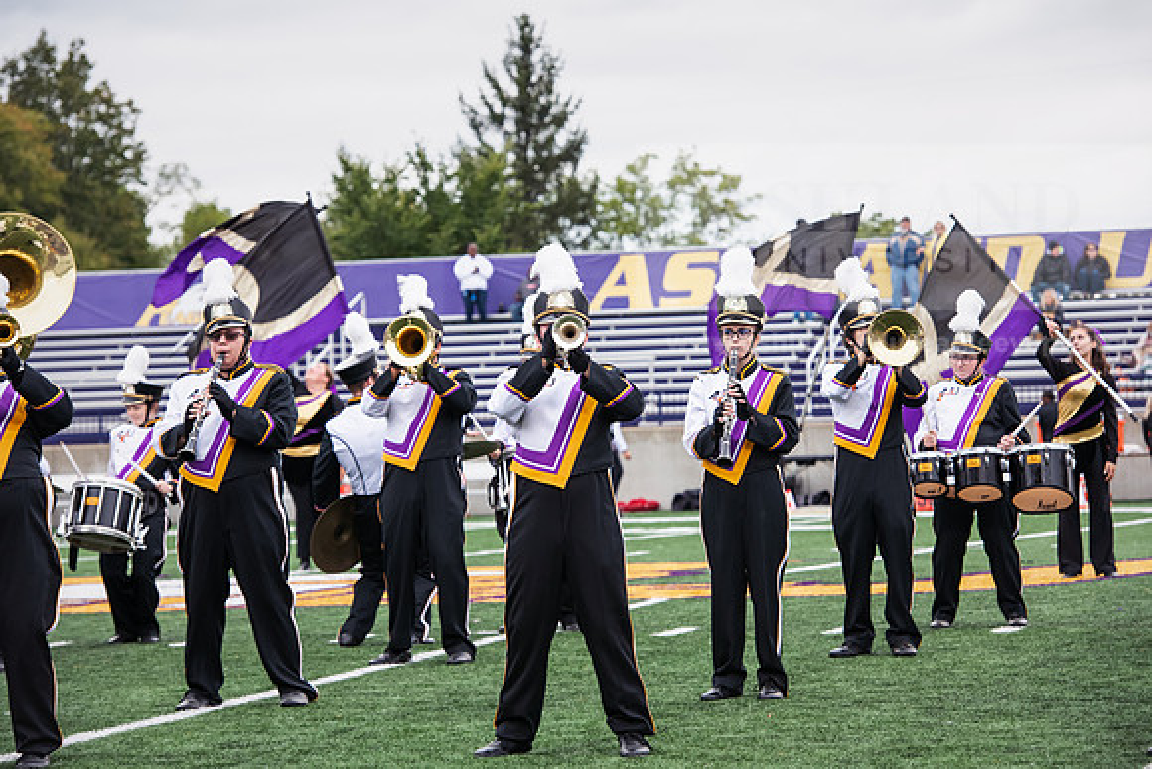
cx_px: 576
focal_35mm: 135
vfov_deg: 10.2
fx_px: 4321
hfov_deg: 15.2
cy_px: 384
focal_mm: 135
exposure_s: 1/400
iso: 640
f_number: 5.6
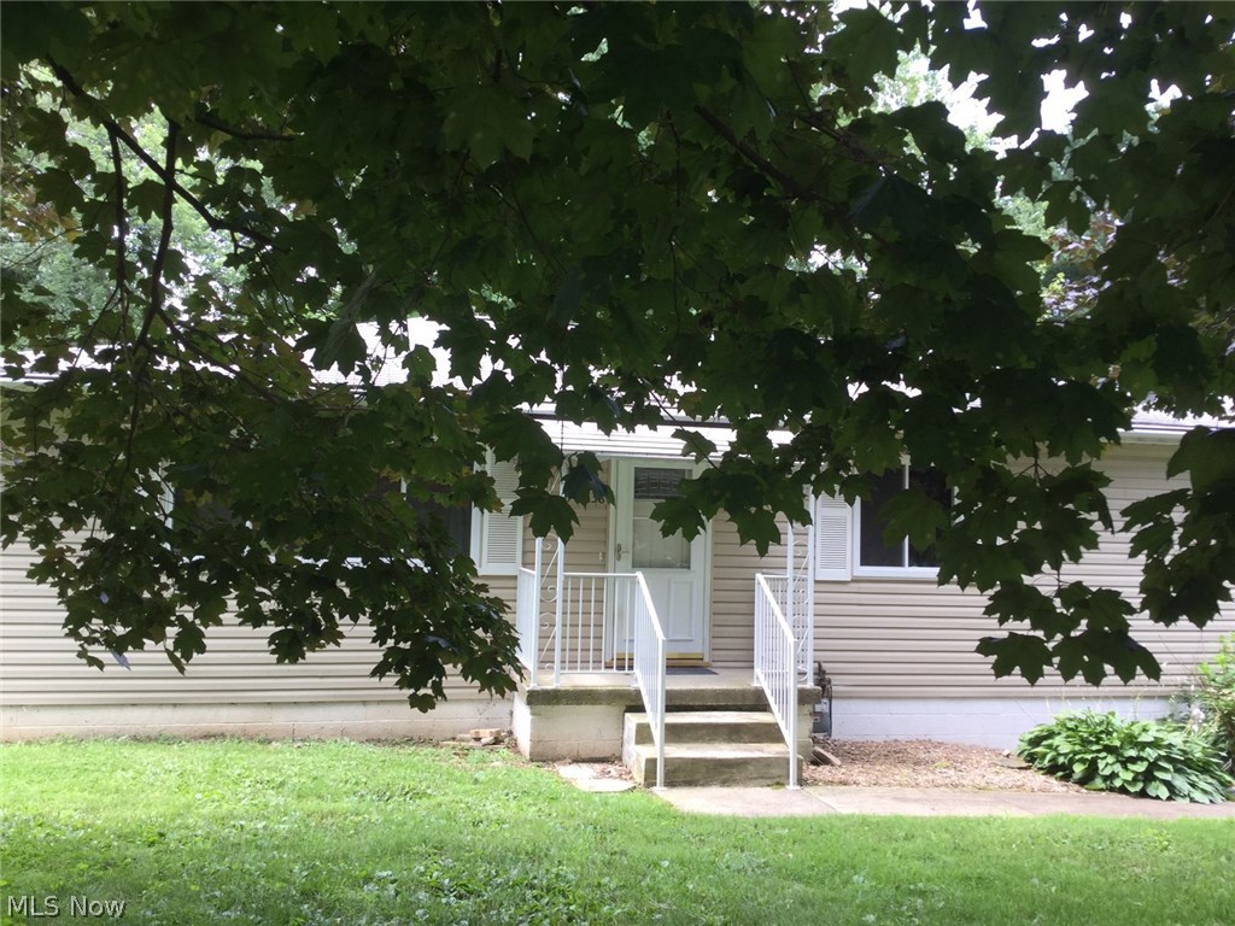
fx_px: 1106
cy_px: 463
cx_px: 618
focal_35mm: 31
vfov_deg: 45.4
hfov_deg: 58.4
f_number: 2.4
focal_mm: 3.3
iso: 32
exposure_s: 1/120
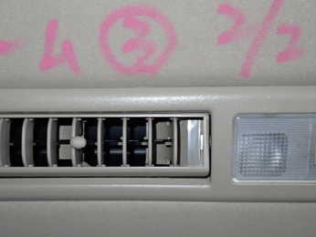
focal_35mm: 52
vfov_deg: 28.0
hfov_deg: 36.8
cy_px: 132
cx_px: 157
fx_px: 475
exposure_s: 1/30
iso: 250
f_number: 2.3
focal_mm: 5.4
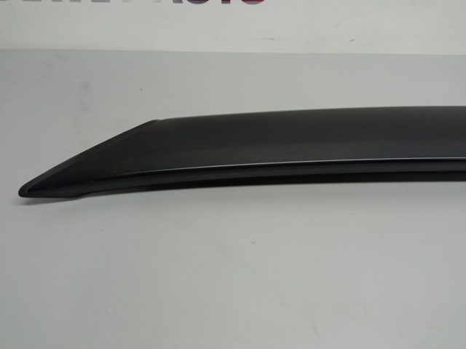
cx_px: 233
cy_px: 174
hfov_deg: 65.4
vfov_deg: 51.3
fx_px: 363
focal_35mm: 27
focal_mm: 3.79
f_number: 2.2
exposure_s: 1/33.3
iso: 295
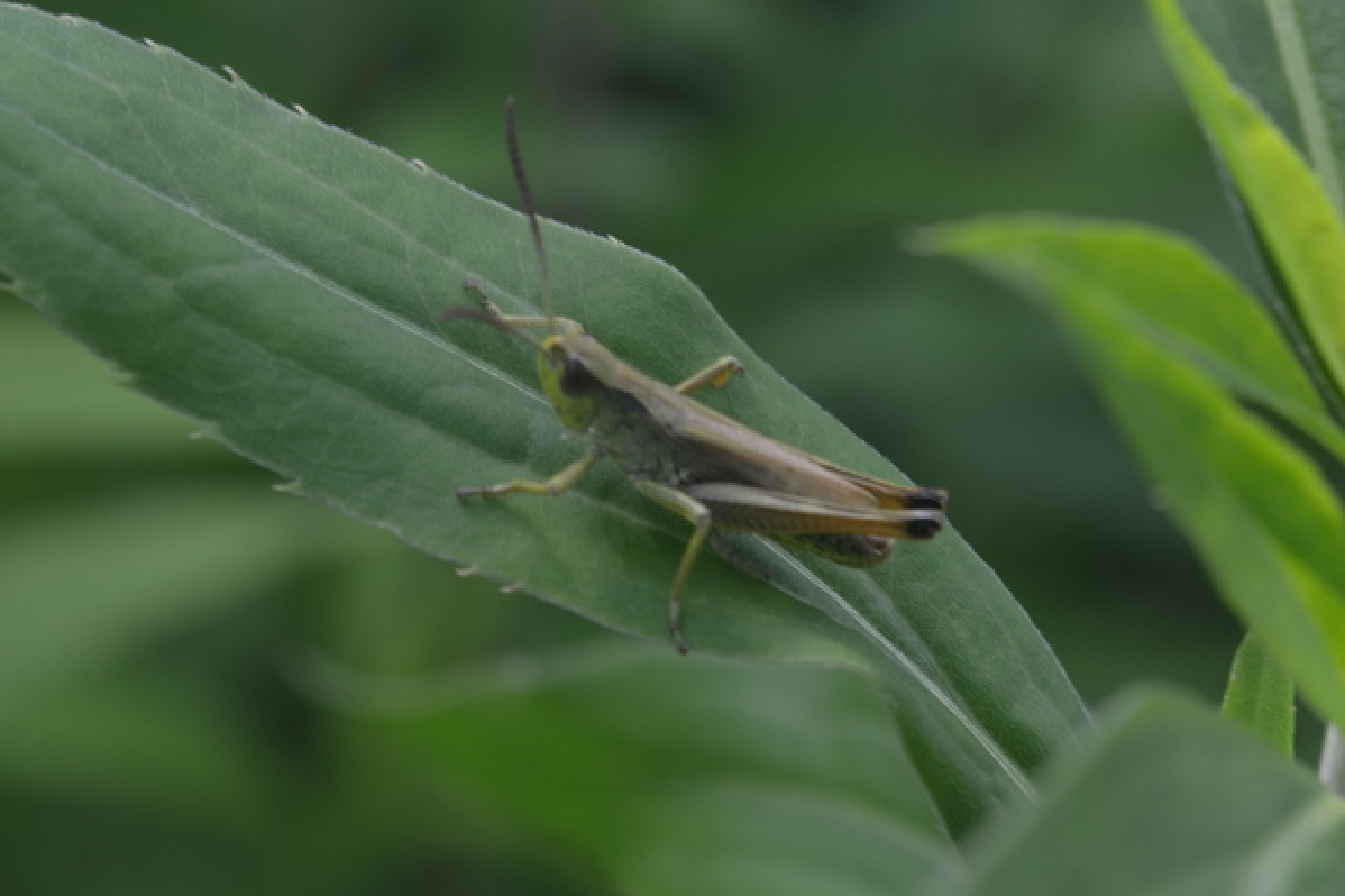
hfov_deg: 15.4
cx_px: 649
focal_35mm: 133
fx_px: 4960
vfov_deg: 10.3
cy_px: 476
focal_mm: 55
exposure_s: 1/60
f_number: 8
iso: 200
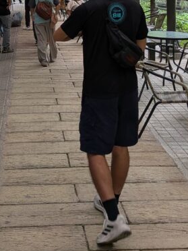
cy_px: -22
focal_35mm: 66
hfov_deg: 22.0
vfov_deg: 27.1
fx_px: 478
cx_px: 43
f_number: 1.7
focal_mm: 4.53
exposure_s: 1/85.3
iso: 52
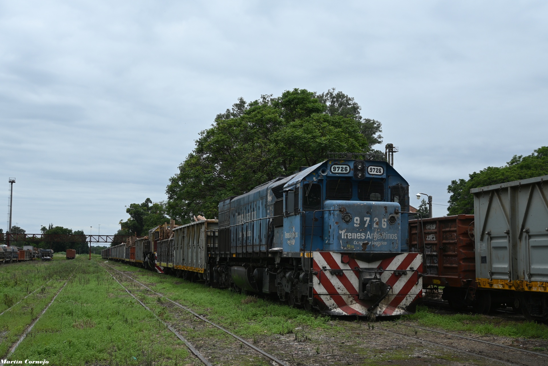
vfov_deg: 25.1
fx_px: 822
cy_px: 183
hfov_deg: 36.9
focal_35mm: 54
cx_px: 274
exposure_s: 1/800
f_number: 5.3
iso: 100
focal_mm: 36
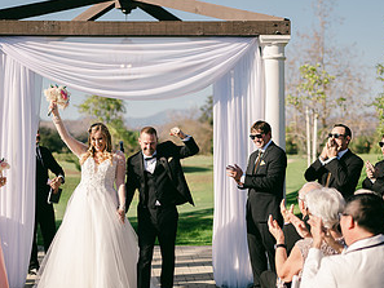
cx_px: 161
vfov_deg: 21.9
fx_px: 744
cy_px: 141
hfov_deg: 28.9
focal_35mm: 67
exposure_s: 1/10000
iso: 64
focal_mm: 35
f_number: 1.3
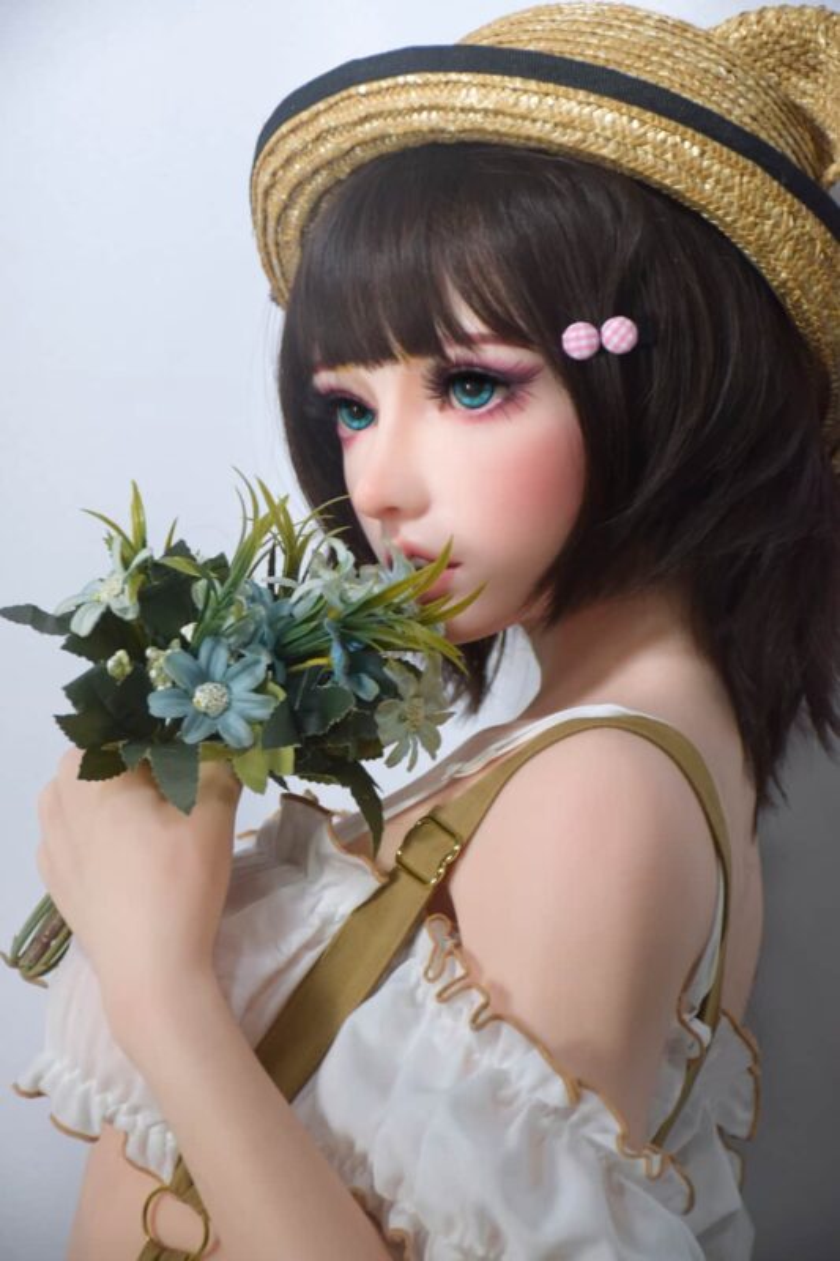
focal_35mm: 112
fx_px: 3939
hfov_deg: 12.2
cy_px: 630
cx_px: 420
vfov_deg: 18.2
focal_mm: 75
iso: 1000
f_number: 5
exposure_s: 1/60
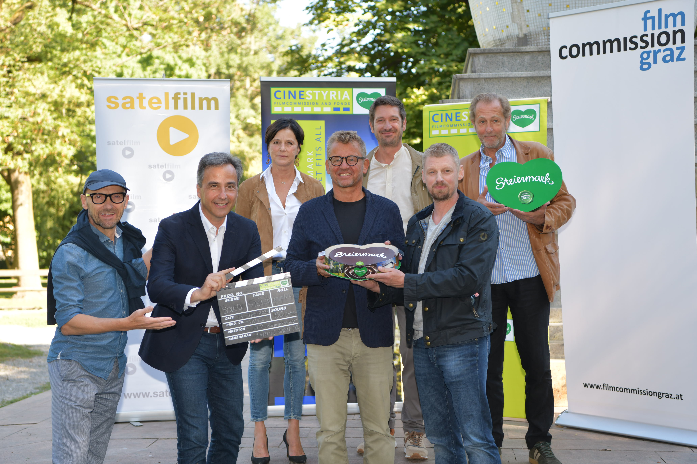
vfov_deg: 21.9
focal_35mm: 62
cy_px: 232
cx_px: 348
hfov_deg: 32.4
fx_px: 1200
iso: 320
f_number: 4
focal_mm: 62
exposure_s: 1/250
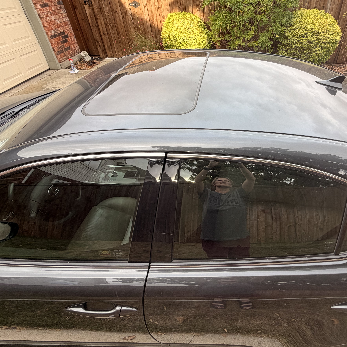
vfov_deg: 74.1
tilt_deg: -34.1
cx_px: 227
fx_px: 227
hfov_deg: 72.9
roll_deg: -1.0
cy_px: 140
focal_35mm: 20
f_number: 2.2
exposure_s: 1/121
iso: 64
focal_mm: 2.22
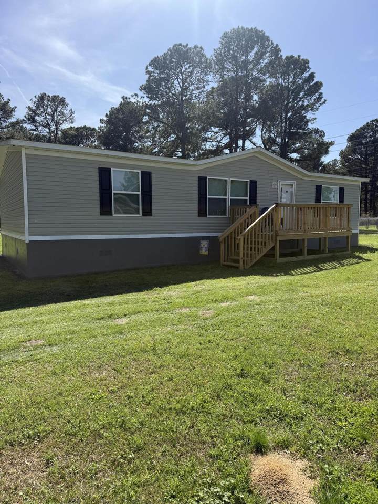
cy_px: 252
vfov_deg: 71.6
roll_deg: -1.1
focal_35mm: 24
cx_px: 189
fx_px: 349
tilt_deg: -2.4
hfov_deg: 56.8
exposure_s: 1/3759
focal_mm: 6.76
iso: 80
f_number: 1.78
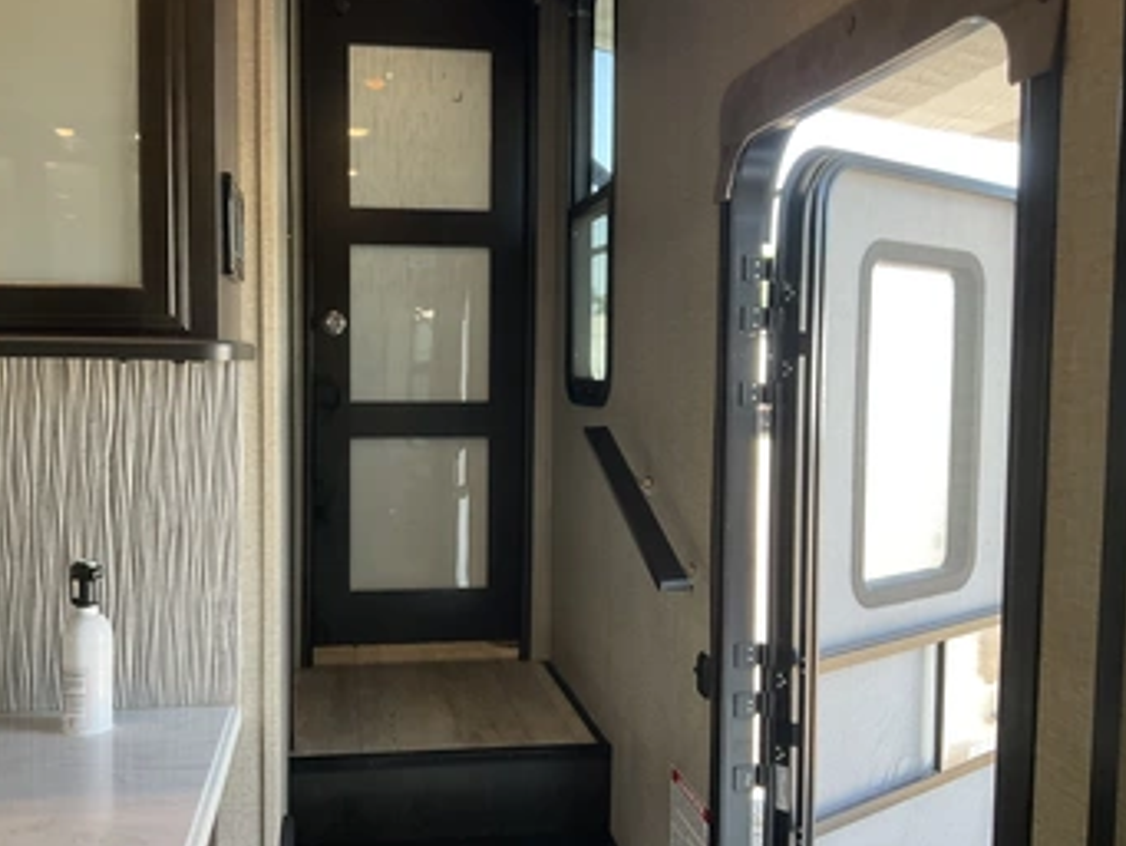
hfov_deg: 53.7
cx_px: 482
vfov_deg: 41.8
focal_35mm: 34
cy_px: 433
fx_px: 1106
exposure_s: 1/80
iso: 64
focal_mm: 3
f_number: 1.8
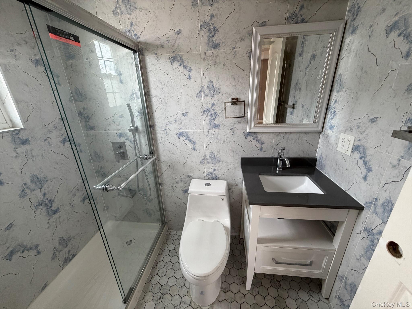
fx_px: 167
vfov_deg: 85.7
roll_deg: +2.4
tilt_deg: -19.2
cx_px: 206
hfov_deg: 102.1
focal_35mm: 14
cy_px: 154
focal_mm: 2.22
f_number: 2.2
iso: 320
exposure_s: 1/91
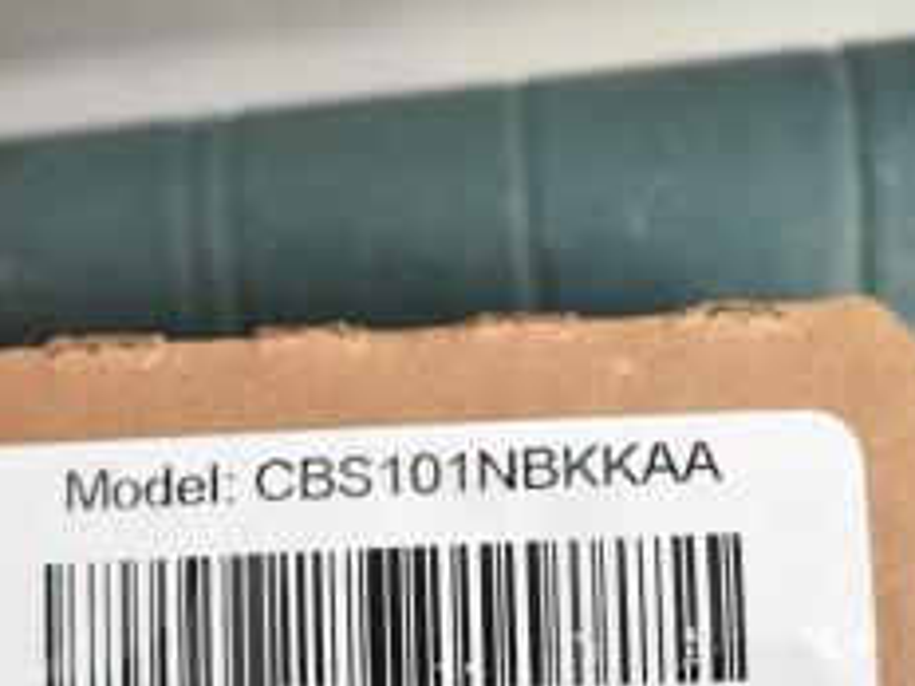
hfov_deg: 25.5
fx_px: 2009
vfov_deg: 18.6
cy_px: 767
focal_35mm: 76
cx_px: 280
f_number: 3.8
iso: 1600
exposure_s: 1/60
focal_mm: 20
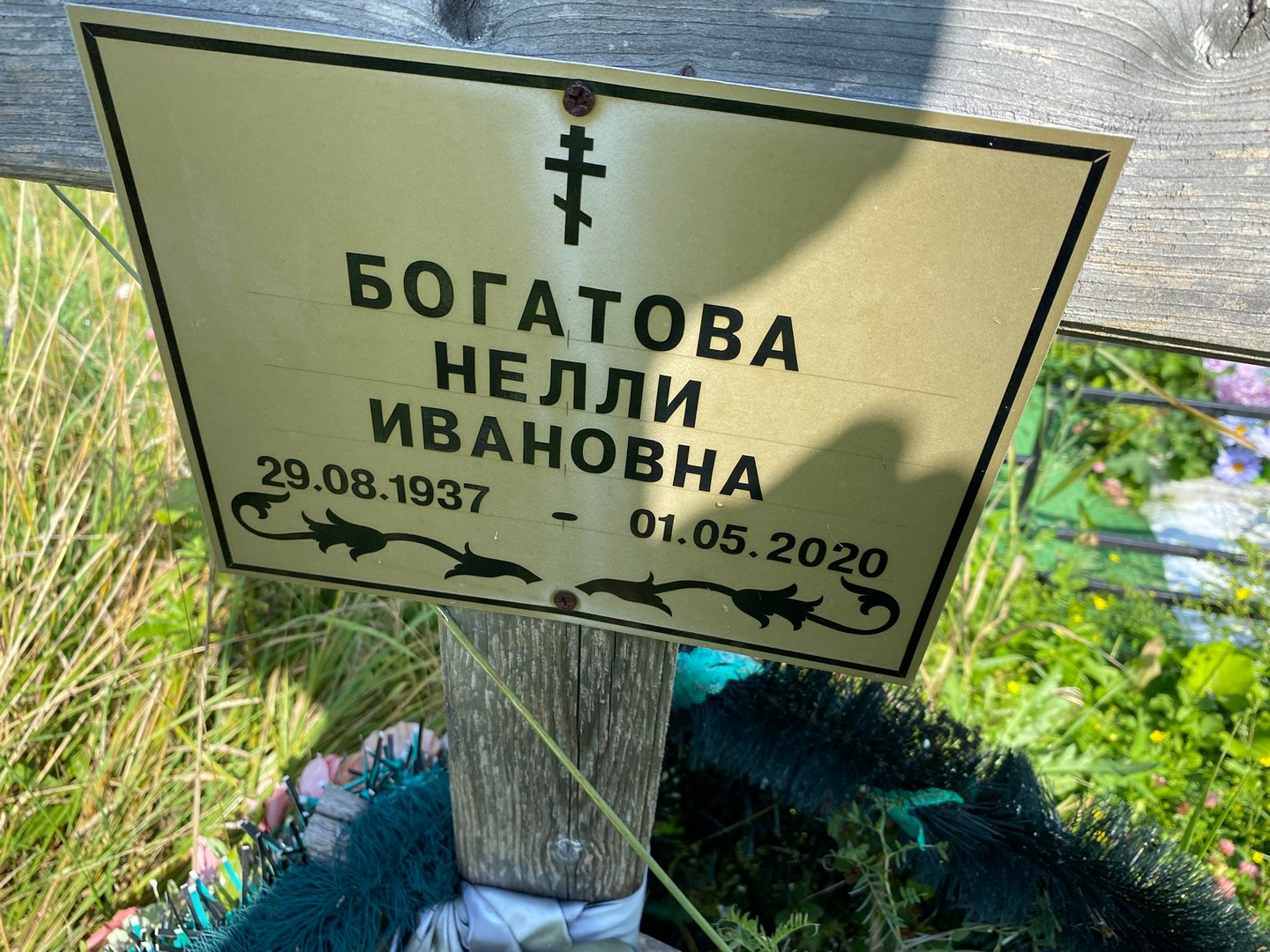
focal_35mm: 26
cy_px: 476
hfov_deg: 67.3
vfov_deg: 53.1
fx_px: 954
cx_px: 635
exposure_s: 1/1007
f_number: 1.8
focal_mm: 4.25
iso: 32
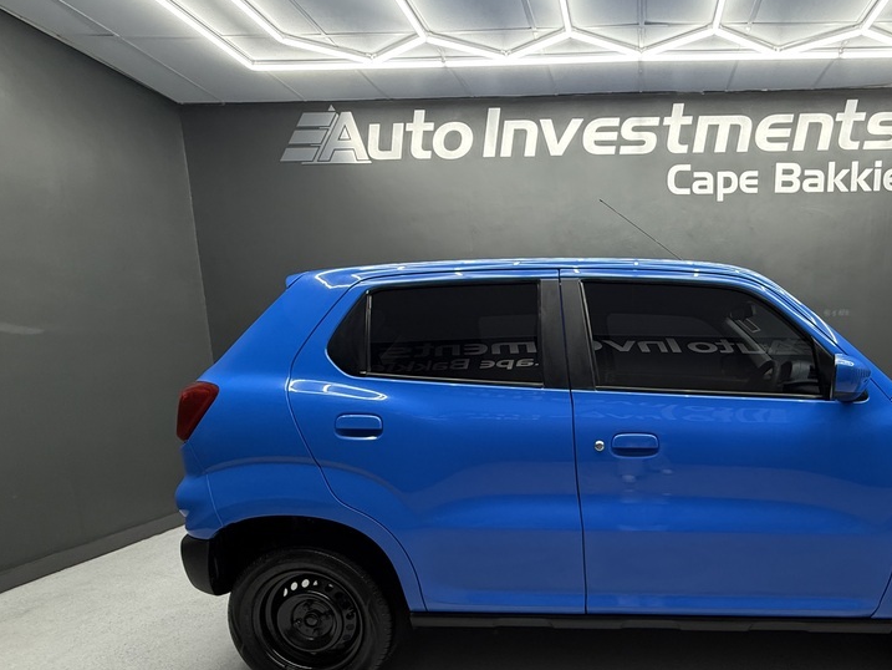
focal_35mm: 20
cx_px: 632
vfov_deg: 64.6
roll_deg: +1.2
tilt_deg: -8.9
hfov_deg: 77.6
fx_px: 515
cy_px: 435
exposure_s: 1/50
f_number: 2.2
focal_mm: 2.22
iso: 250
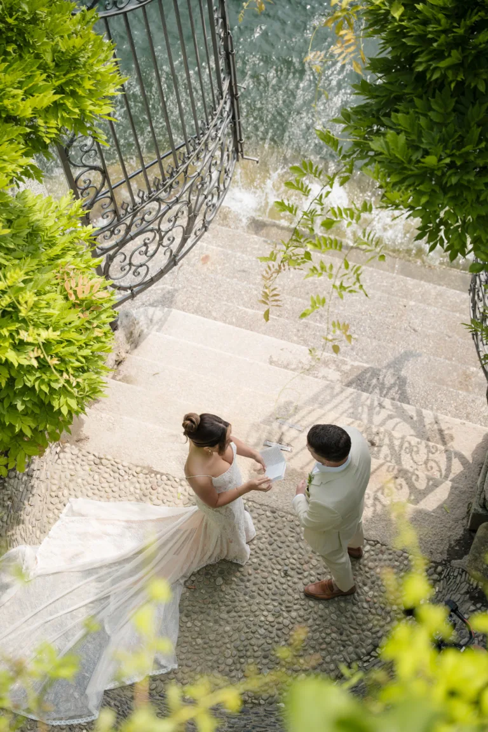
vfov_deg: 31.4
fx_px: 1303
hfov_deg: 21.2
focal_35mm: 64
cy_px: 366
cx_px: 244
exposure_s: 1/1250
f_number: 2.8
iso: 160
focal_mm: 64.1
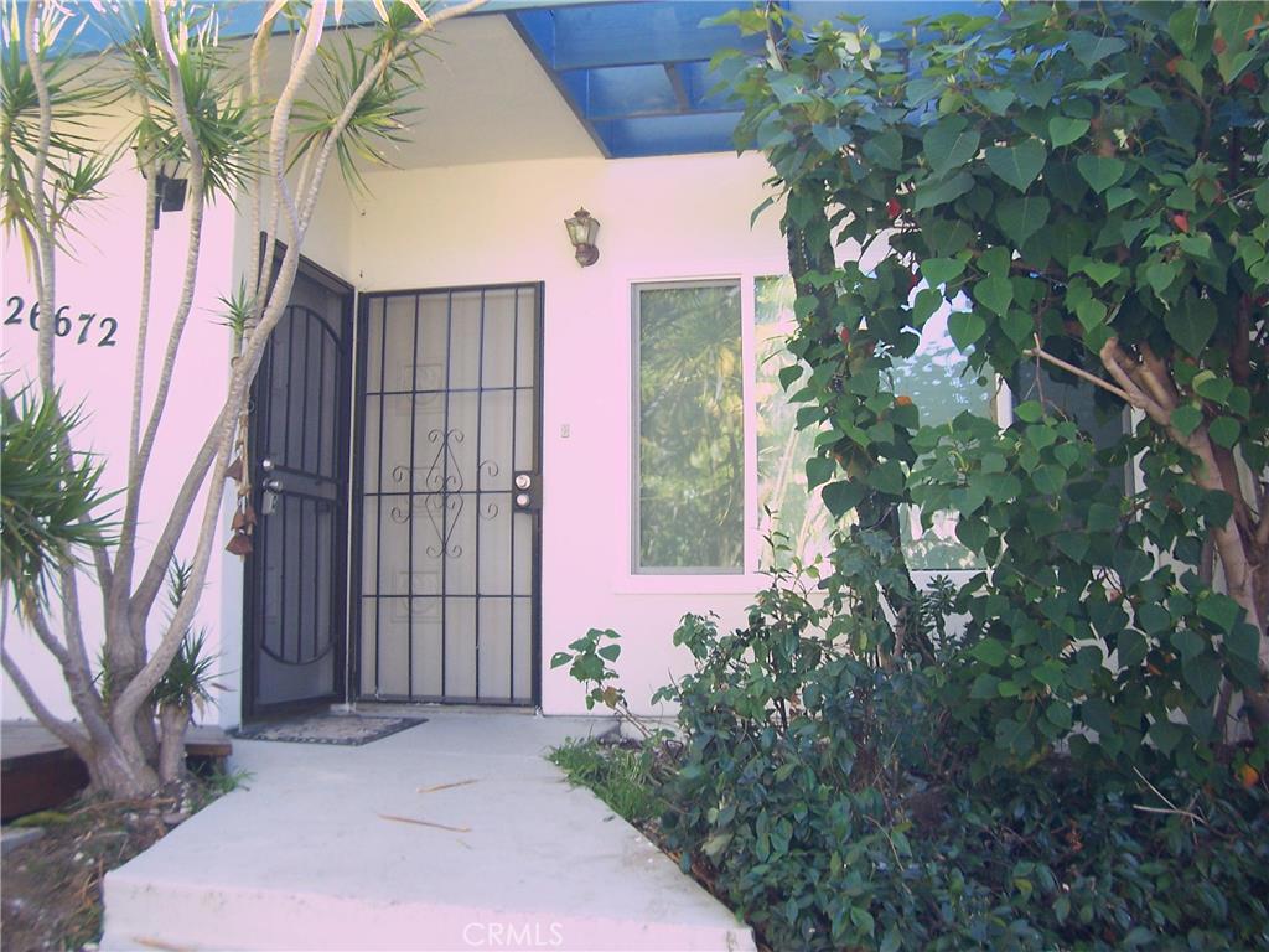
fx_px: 1246
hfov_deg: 54.0
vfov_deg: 41.8
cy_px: 476
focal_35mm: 34
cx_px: 634
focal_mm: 5.6
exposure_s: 1/90
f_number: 2.7
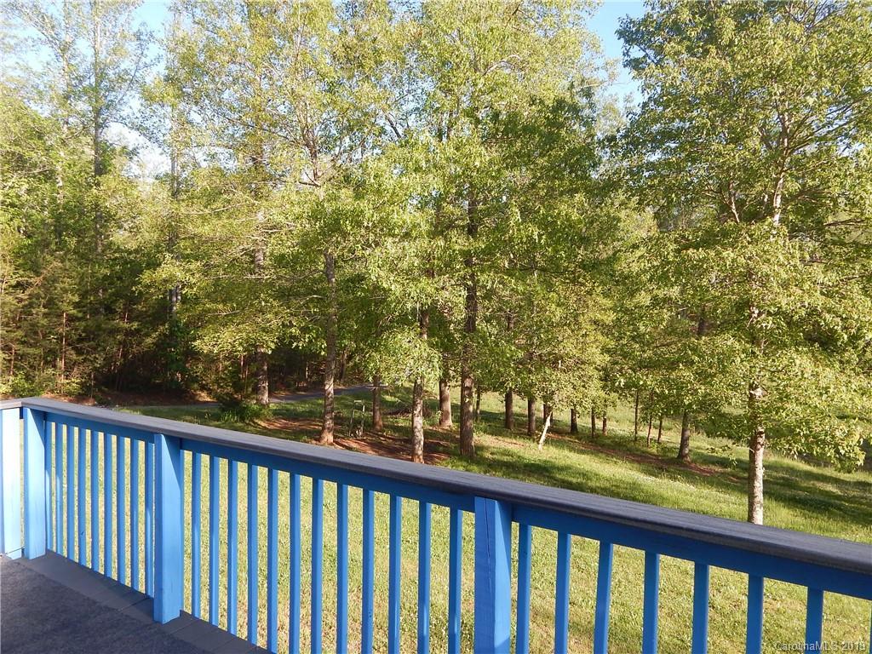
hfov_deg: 69.4
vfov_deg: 54.9
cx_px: 436
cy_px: 327
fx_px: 630
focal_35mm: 25
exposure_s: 1/400
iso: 125
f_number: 3.1
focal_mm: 4.5
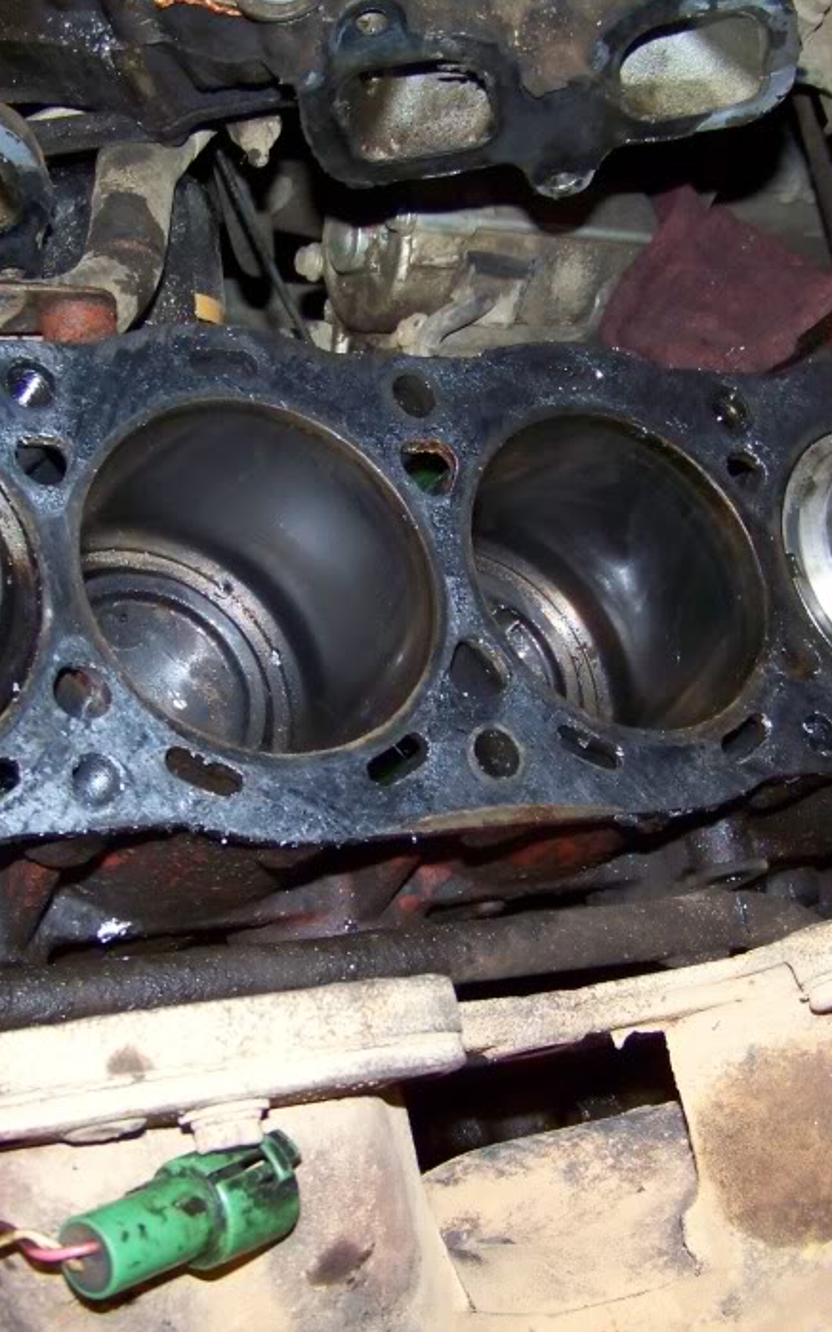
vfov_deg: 36.3
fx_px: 2032
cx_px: 422
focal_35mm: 56
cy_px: 712
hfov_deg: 23.1
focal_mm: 5.85
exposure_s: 1/30
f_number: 2.8
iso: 200
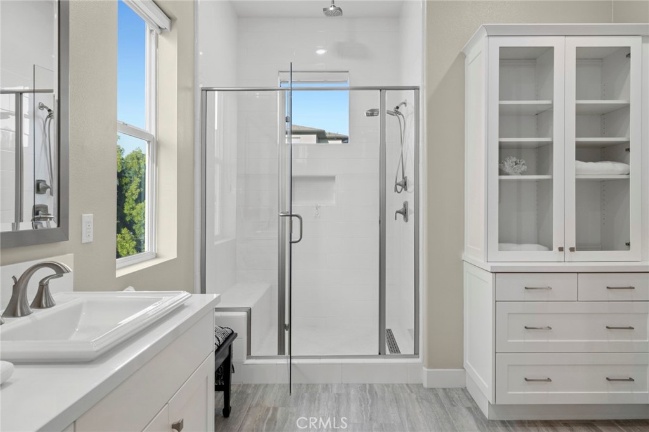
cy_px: 216
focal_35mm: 24
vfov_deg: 53.1
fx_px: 432
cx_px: 324
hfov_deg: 73.8
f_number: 9
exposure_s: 1/2
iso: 200
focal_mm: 24
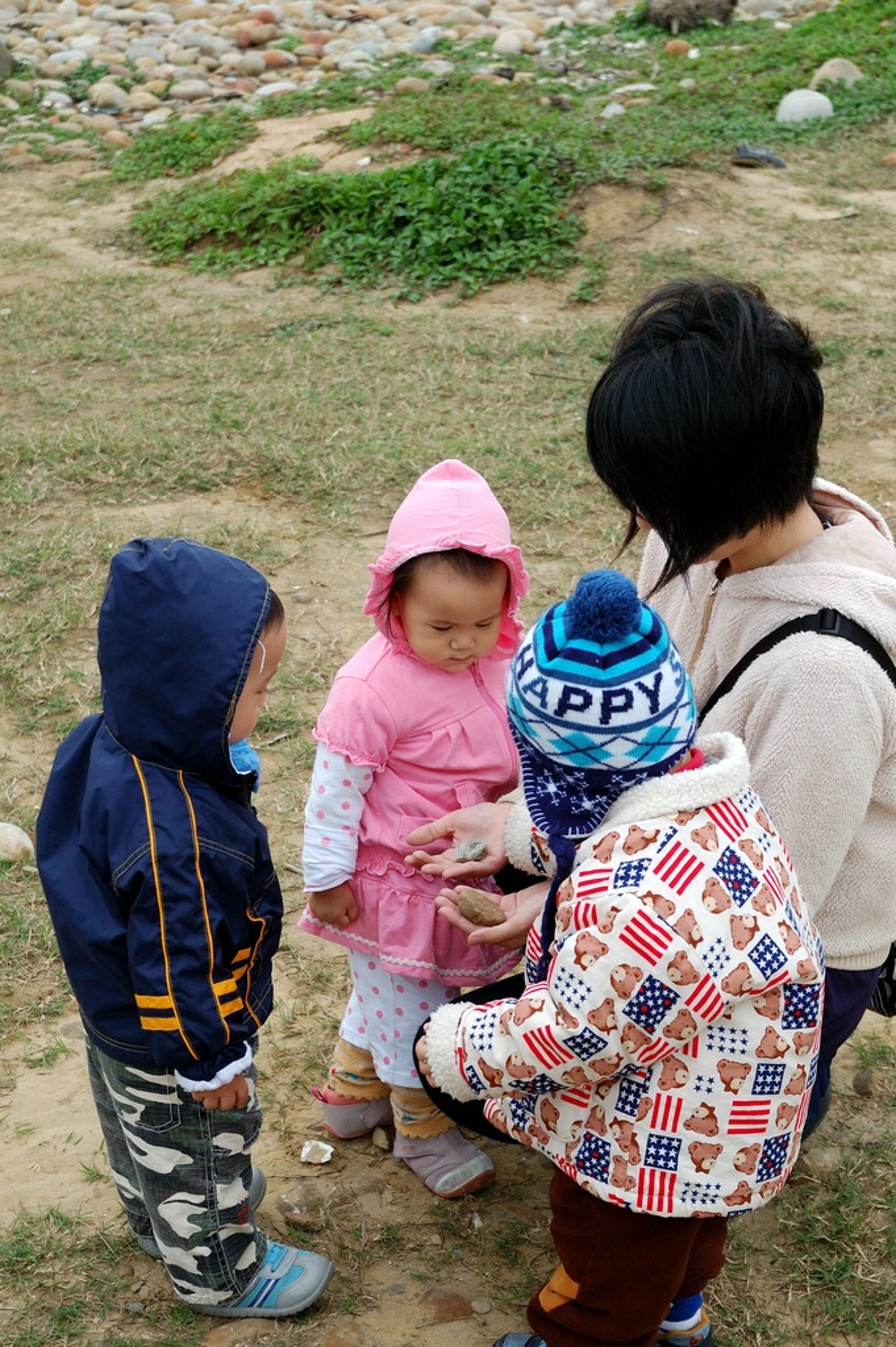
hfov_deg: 19.7
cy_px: 674
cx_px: 448
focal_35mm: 69
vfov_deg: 29.3
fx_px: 2580
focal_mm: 46
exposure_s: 1/400
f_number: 5.6
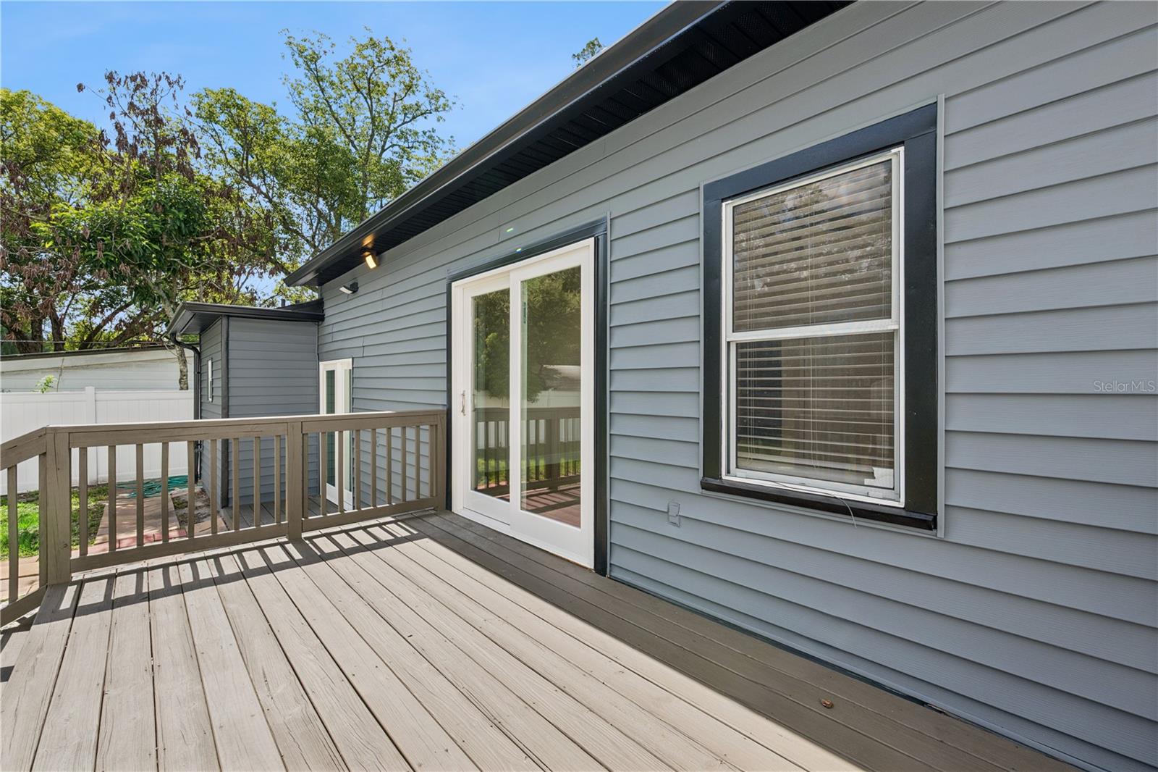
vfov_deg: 75.5
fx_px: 498
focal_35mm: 16
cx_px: 579
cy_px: 386
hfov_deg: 98.6
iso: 200
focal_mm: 15.5
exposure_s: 1/125
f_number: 9
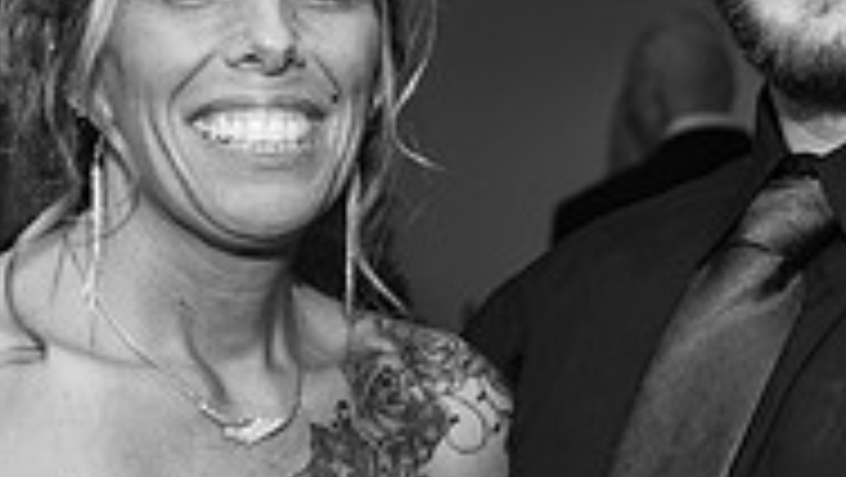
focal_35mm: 123
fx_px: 2761
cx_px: 747
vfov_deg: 9.9
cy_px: 290
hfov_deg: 17.2
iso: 800
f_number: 4
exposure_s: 1/200
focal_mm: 38
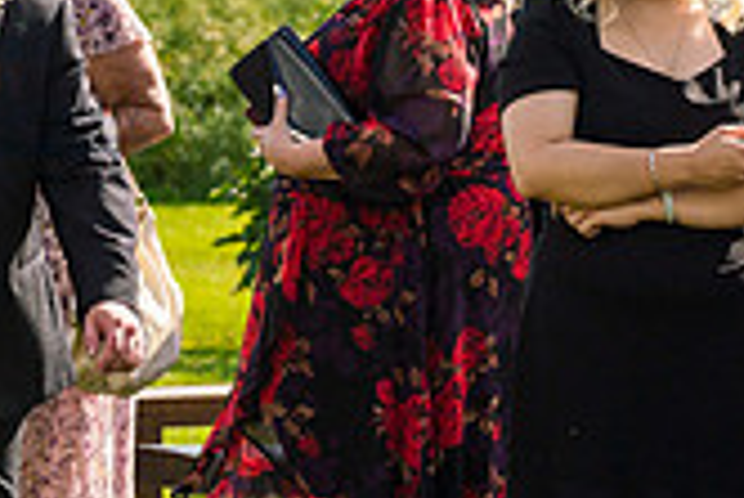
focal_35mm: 318
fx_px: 6578
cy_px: 87
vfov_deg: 4.3
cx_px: -36
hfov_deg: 6.4
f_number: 4.5
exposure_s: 1/2500
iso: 400
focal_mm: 91
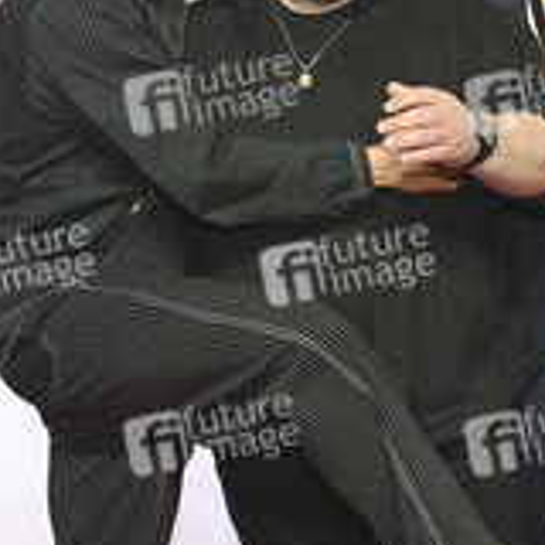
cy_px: 181
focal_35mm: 86
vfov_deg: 20.1
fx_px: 1532
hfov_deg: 19.3
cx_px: 598
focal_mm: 36
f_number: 5
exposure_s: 1/200
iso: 1600
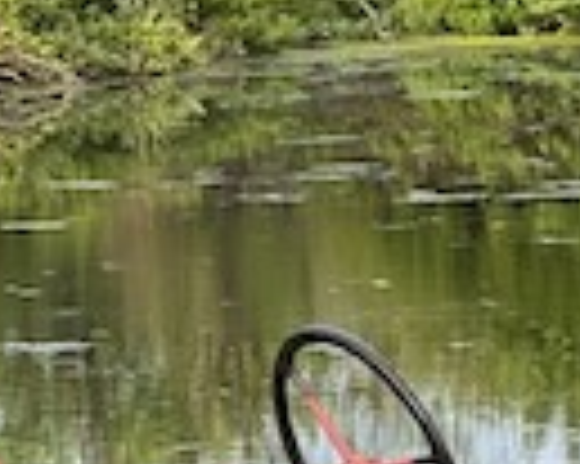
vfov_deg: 3.3
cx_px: 436
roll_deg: +2.2
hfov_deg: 4.1
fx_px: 8010
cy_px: 865
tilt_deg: -8.1
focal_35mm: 467
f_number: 2.8
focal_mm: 9
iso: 32
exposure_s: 1/121
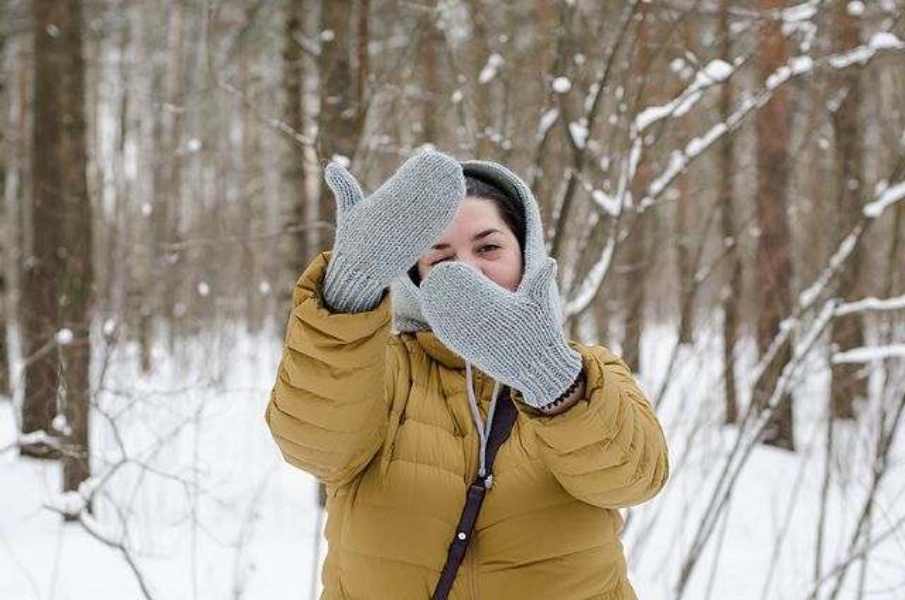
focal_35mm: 75
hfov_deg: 27.0
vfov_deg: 18.1
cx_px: 452
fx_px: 1882
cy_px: 300
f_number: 3.5
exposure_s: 1/200
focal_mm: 50
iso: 200
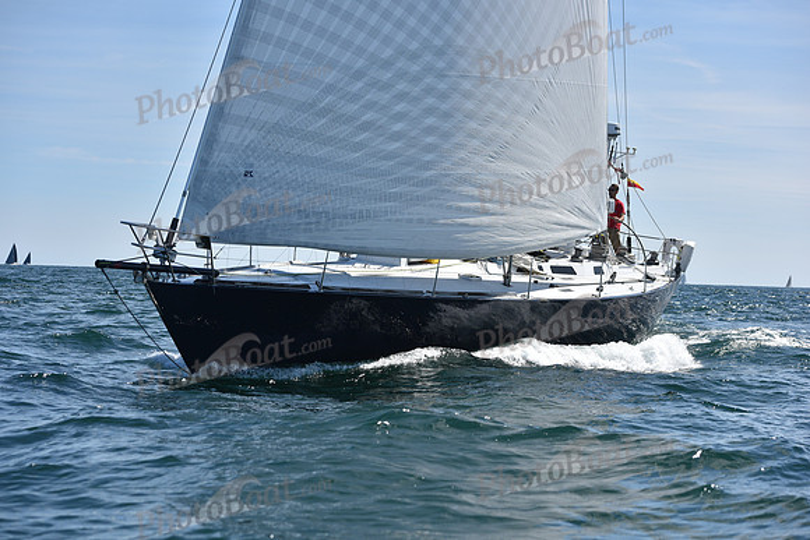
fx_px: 1755
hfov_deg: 26.0
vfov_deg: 17.5
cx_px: 405
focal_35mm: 78
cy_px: 270
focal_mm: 78
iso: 250
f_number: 4.5
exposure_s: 1/2500
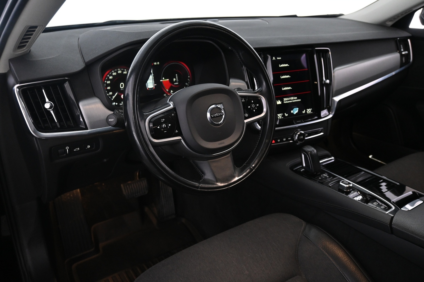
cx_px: 212
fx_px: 353
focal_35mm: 30
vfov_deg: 43.6
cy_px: 141
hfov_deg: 61.9
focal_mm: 20
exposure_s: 1/30
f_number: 3.8
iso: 1800
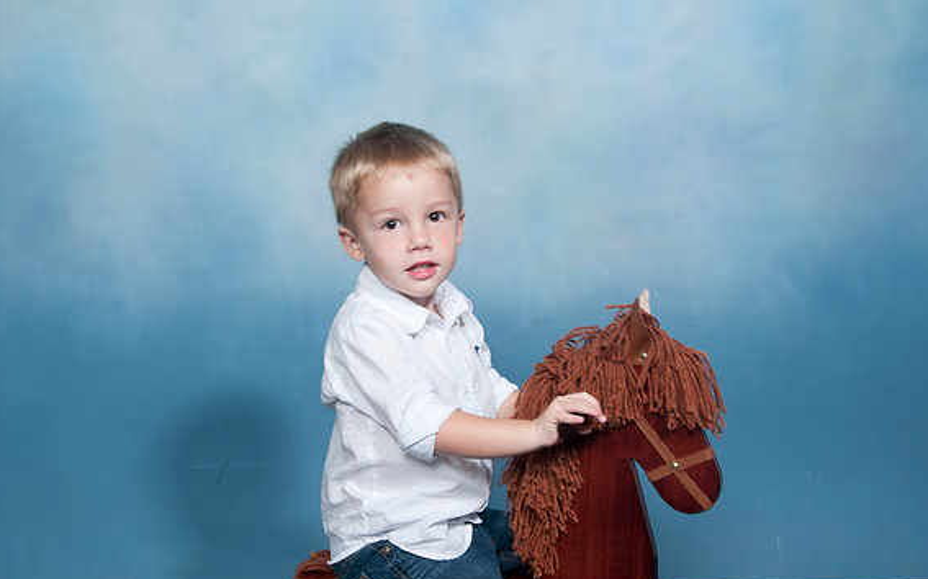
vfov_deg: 25.8
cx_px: 468
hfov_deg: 40.3
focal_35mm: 50
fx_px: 1264
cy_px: 302
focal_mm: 32
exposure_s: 1/60
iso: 100
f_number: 7.1
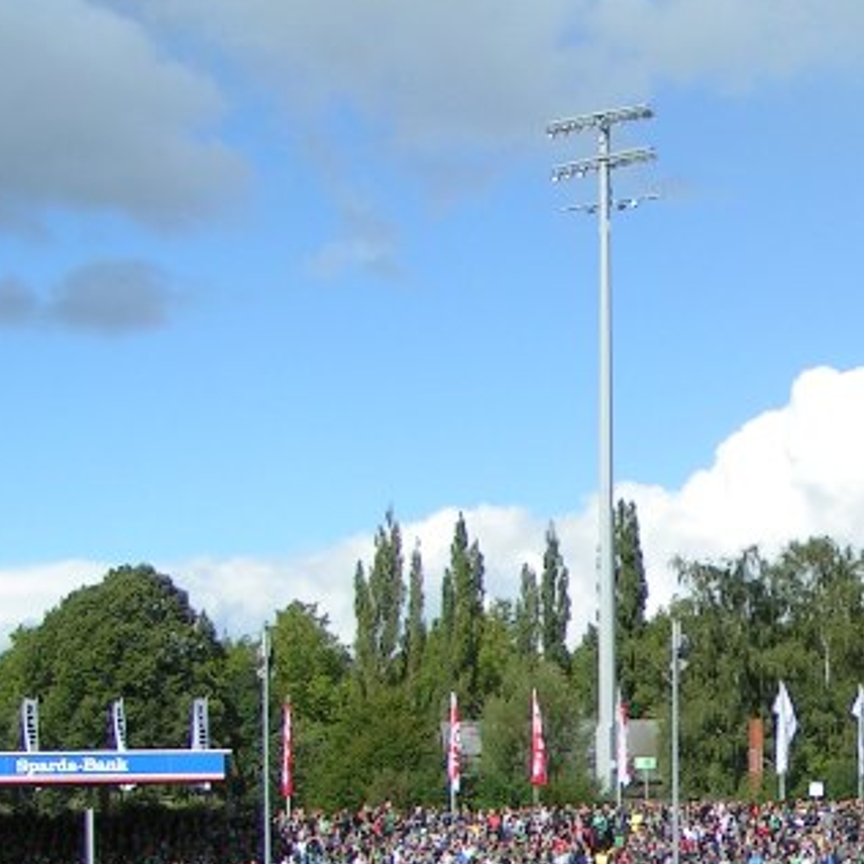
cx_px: 834
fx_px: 2400
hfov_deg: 19.9
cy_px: 735
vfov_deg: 20.1
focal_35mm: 85
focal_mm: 5.8
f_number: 3.5
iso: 50
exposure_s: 1/1000
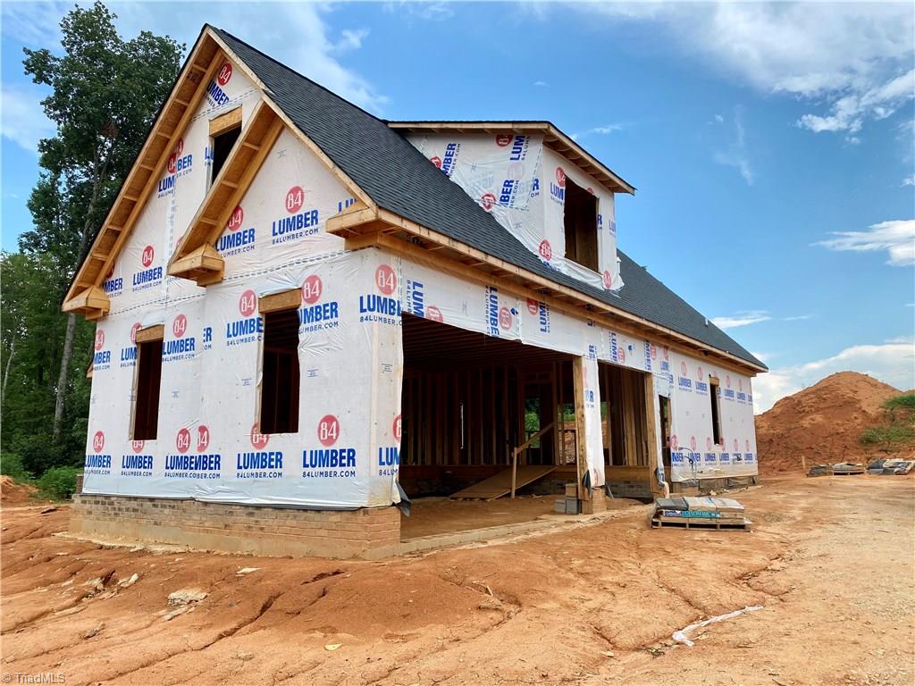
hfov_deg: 67.3
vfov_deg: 53.1
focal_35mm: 26
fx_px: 687
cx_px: 458
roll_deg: -0.1
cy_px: 343
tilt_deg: +10.5
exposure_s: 1/757
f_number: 1.8
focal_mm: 4.25
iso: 32
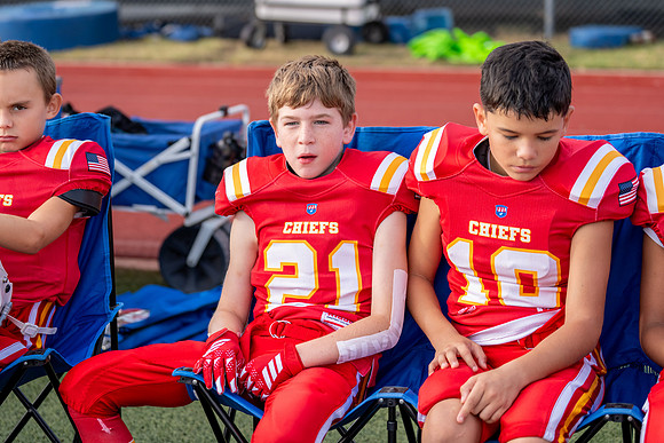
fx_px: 1605
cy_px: 168
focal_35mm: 87
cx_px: 310
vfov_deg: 15.7
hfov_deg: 23.4
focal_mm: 70
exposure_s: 1/2000
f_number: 2.8
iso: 250
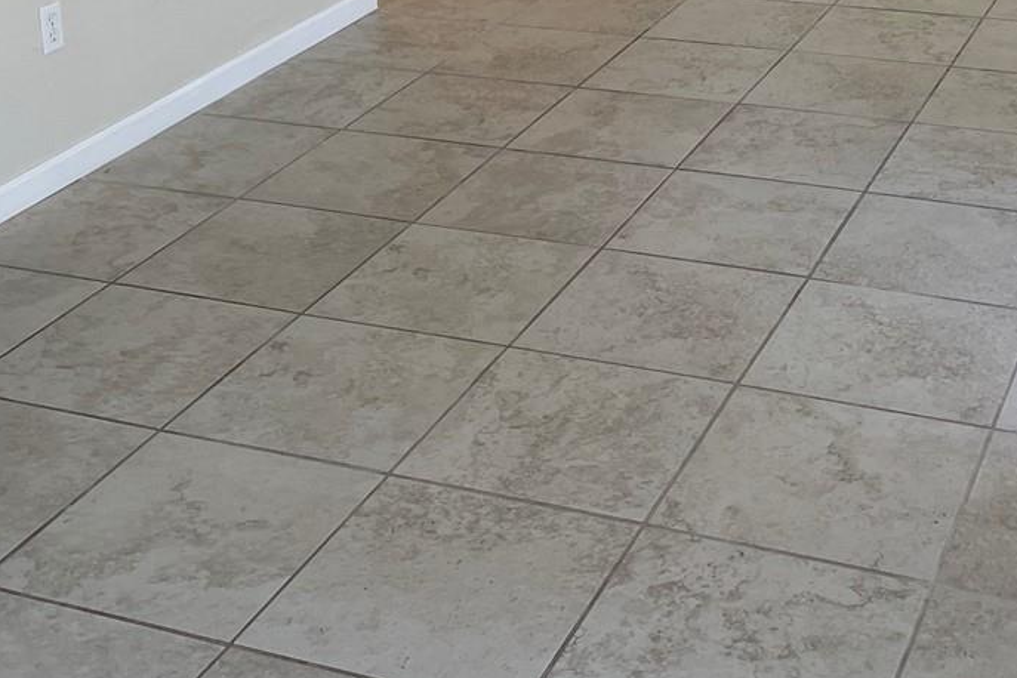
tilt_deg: -11.0
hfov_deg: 31.7
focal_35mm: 63
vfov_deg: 20.3
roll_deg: +1.6
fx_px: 1780
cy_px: -123
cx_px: 648
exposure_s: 1/120
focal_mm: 4.2
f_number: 1.6
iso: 40
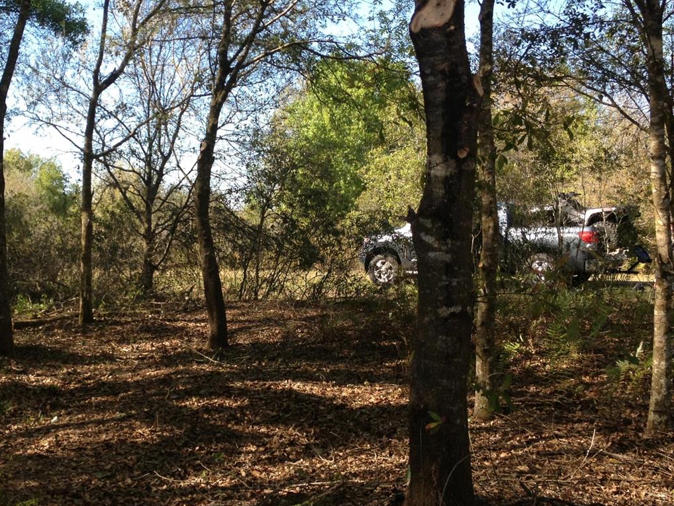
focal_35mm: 55
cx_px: 217
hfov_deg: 34.6
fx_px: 1071
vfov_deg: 26.6
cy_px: 239
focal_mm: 4.28
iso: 50
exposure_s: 1/438
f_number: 2.4
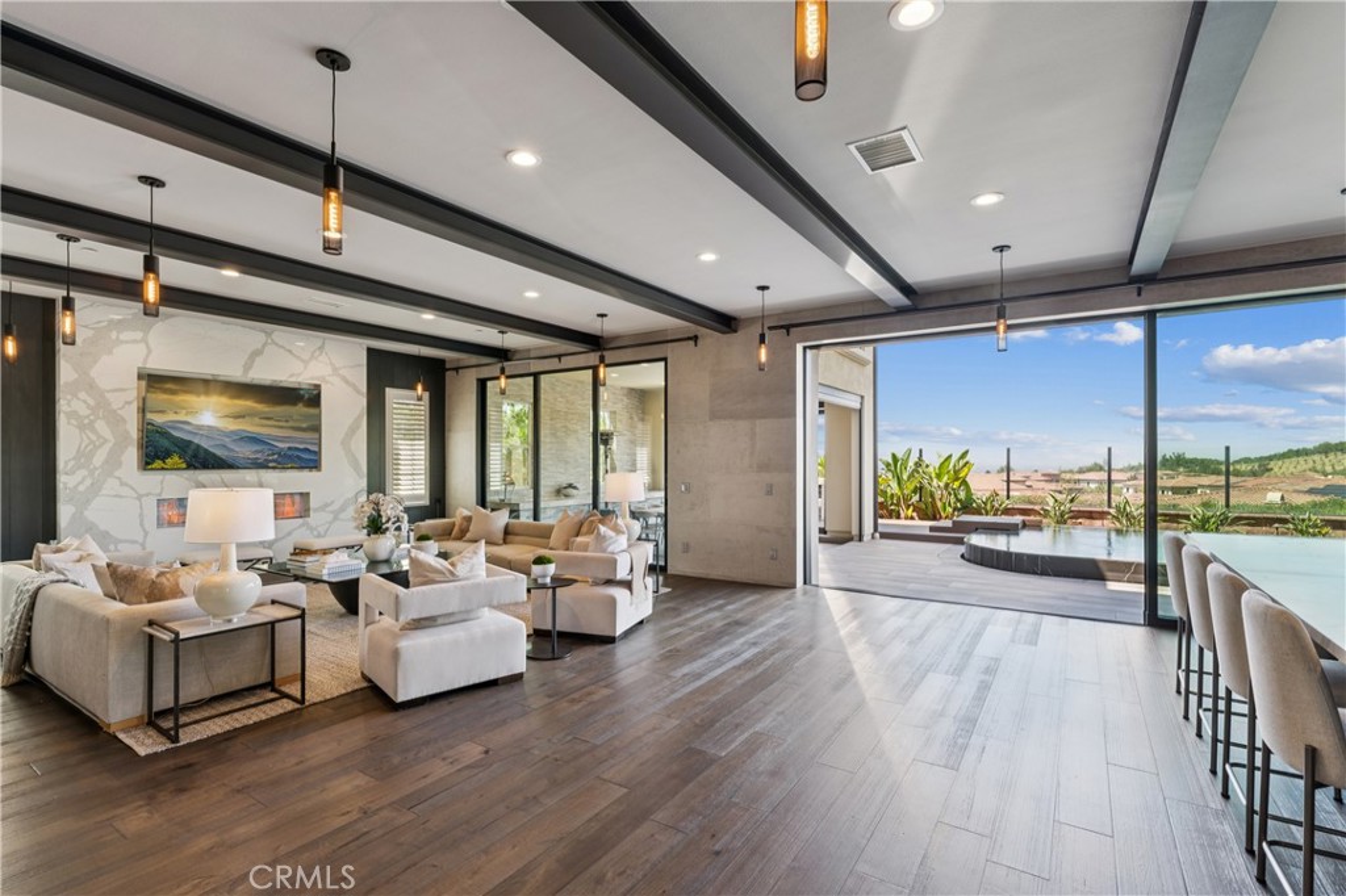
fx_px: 613
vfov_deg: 72.4
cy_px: 448
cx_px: 673
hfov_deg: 95.3
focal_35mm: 16
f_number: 13
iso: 100
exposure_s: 1/5
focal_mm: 16.4
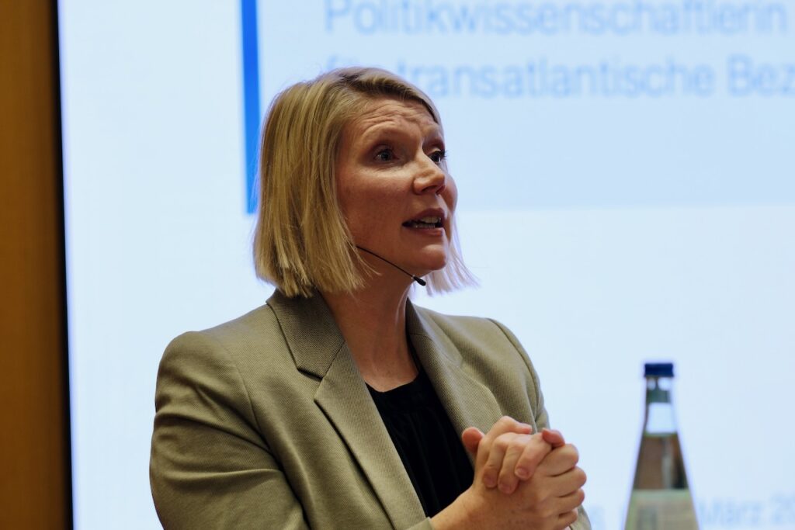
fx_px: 2981
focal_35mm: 135
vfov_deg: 10.2
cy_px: 265
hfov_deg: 15.2
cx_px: 398
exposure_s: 1/150
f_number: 2.8
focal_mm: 90
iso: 500
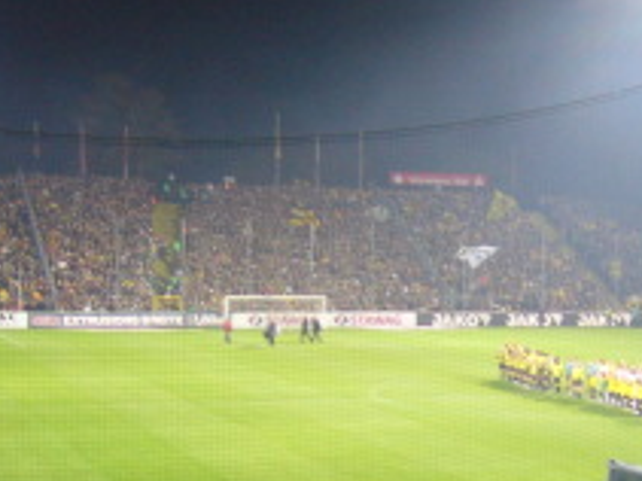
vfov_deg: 17.7
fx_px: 1538
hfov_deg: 23.2
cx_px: 511
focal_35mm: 83
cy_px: 361
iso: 125
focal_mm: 5.8
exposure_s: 1/15
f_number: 2.8
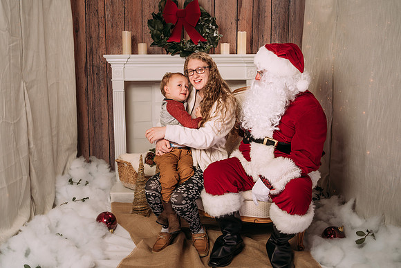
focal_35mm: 39
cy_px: 133
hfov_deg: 49.5
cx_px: 190
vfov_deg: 34.2
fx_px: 435
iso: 100
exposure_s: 1/100
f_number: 4.5
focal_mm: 35
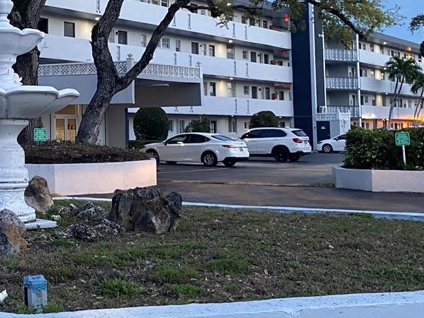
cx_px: 4
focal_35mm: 67
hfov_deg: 27.4
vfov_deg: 21.7
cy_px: 74
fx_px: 821
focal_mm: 4.25
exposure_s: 1/60
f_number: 1.8
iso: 200
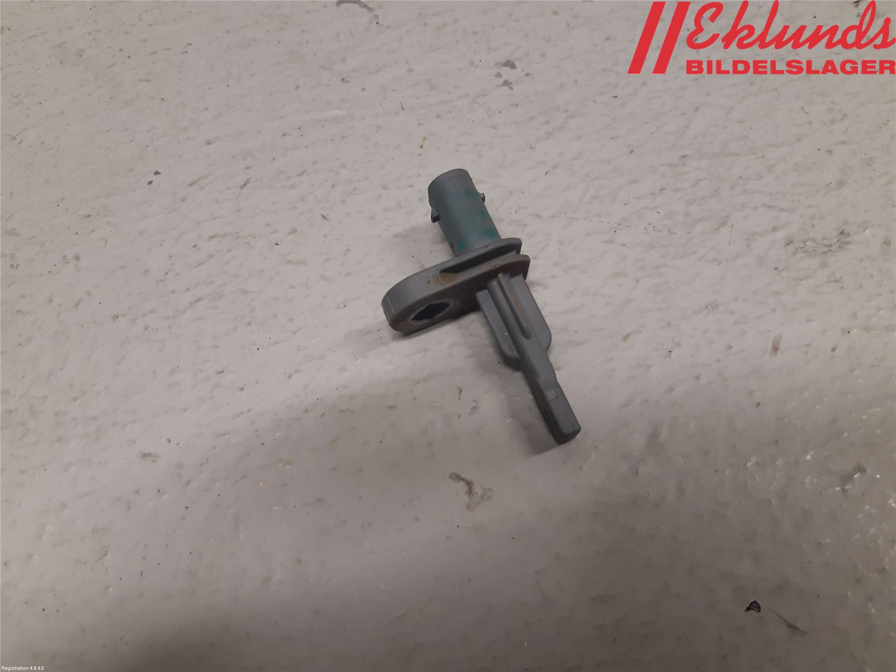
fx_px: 673
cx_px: 448
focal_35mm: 26
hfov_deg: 67.3
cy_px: 336
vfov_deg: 53.1
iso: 100
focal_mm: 3.93
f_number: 1.7
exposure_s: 1/50
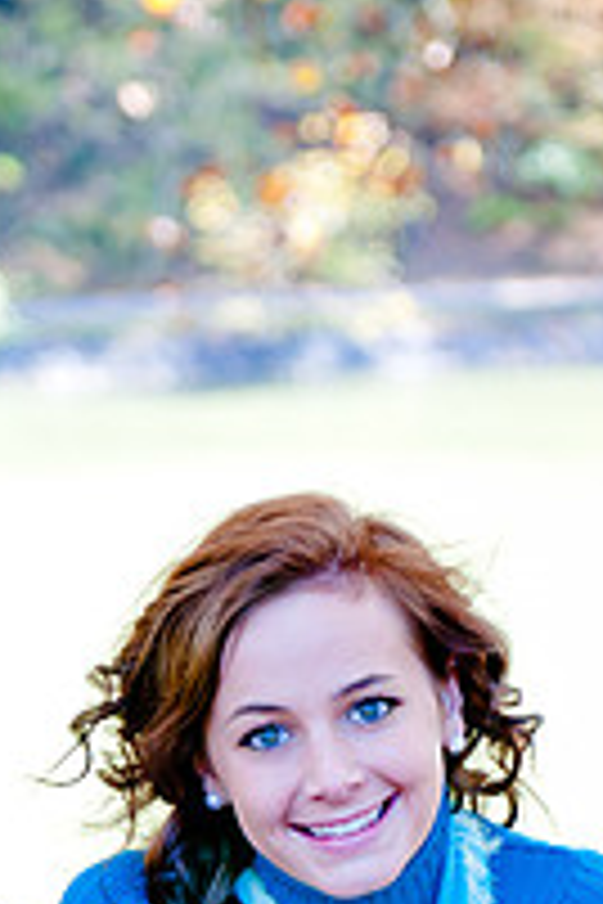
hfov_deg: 7.3
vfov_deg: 10.9
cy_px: 756
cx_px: 142
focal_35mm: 188
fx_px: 4723
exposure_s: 1/80
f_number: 3.2
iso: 200
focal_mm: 56
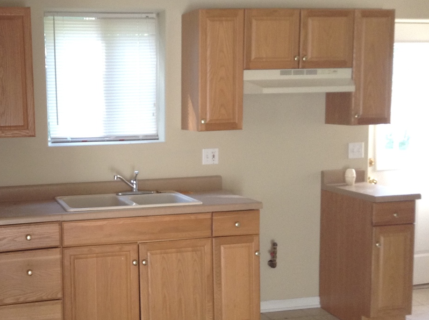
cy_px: 178
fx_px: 643
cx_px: 98
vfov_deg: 27.9
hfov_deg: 35.9
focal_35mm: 52
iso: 80
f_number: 2.4
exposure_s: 1/24
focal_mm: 3.3
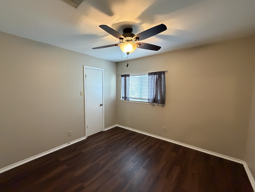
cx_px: 120
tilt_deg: -5.0
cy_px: 97
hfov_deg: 98.1
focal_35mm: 15
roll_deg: +1.0
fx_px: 110
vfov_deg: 81.7
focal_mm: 2.22
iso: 640
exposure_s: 1/60
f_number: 2.2
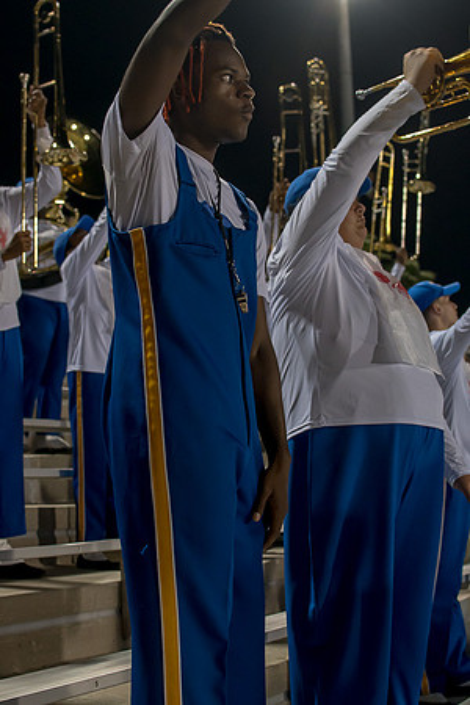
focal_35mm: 52
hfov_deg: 26.0
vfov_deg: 38.2
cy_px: 352
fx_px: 1018
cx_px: 235
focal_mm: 35
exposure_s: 1/320
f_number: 4
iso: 1600
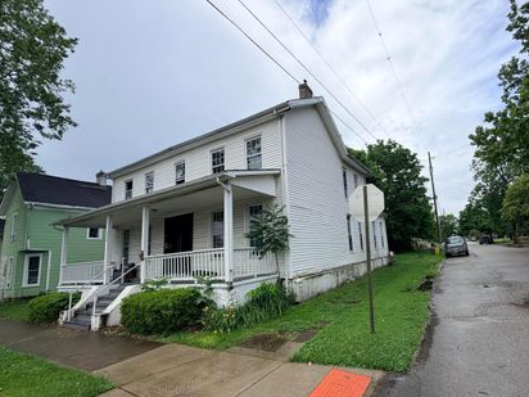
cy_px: 213
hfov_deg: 89.9
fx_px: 260
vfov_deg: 74.6
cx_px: 316
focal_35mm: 17
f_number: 2.2
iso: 20
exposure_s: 1/970
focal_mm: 2.22
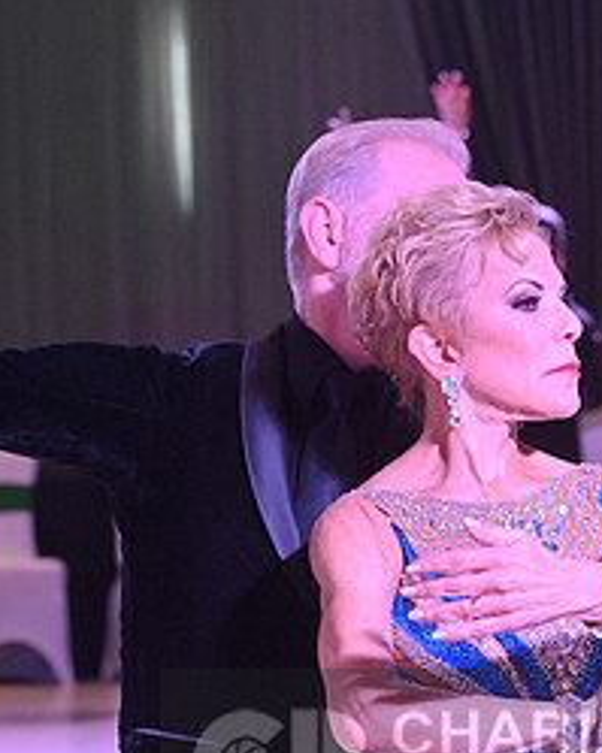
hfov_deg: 5.4
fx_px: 6329
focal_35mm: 284
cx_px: 579
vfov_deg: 6.8
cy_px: 771
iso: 5000
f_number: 8
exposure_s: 1/320
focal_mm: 130
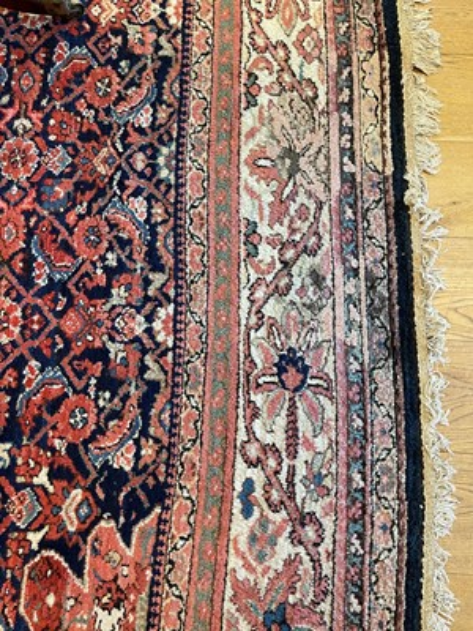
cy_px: 316
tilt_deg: -79.0
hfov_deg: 54.9
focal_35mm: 25
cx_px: 236
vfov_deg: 69.4
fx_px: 455
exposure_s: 1/50
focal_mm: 5.1
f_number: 1.6
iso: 320
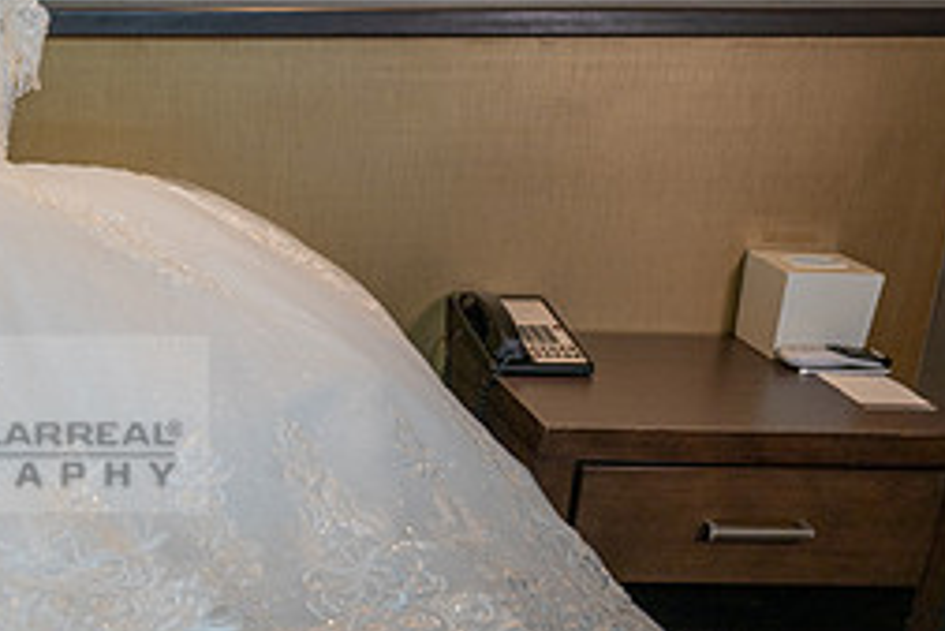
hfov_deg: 28.7
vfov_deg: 21.5
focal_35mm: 63
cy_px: 424
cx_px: -108
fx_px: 1655
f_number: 2.8
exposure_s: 1/125
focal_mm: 27.5
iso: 250
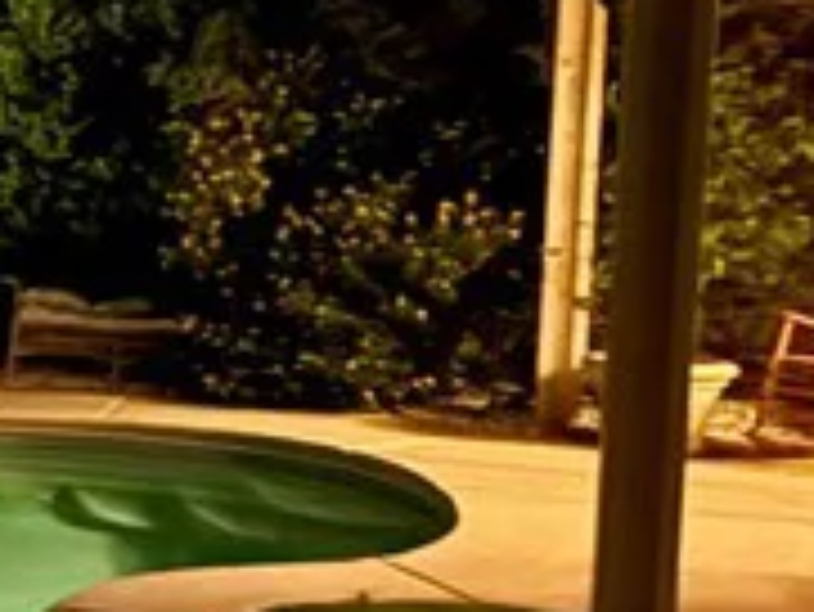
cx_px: -481
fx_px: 1859
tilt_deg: -6.0
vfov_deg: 18.7
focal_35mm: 79
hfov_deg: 20.4
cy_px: 346
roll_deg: +1.0
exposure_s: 1/4
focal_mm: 2.22
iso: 2000
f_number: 2.2
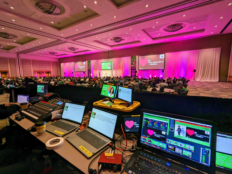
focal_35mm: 16
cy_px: 87
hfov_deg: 94.4
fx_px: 107
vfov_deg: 78.2
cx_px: 116
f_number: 2.2
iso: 148
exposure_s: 1/60
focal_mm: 2.35
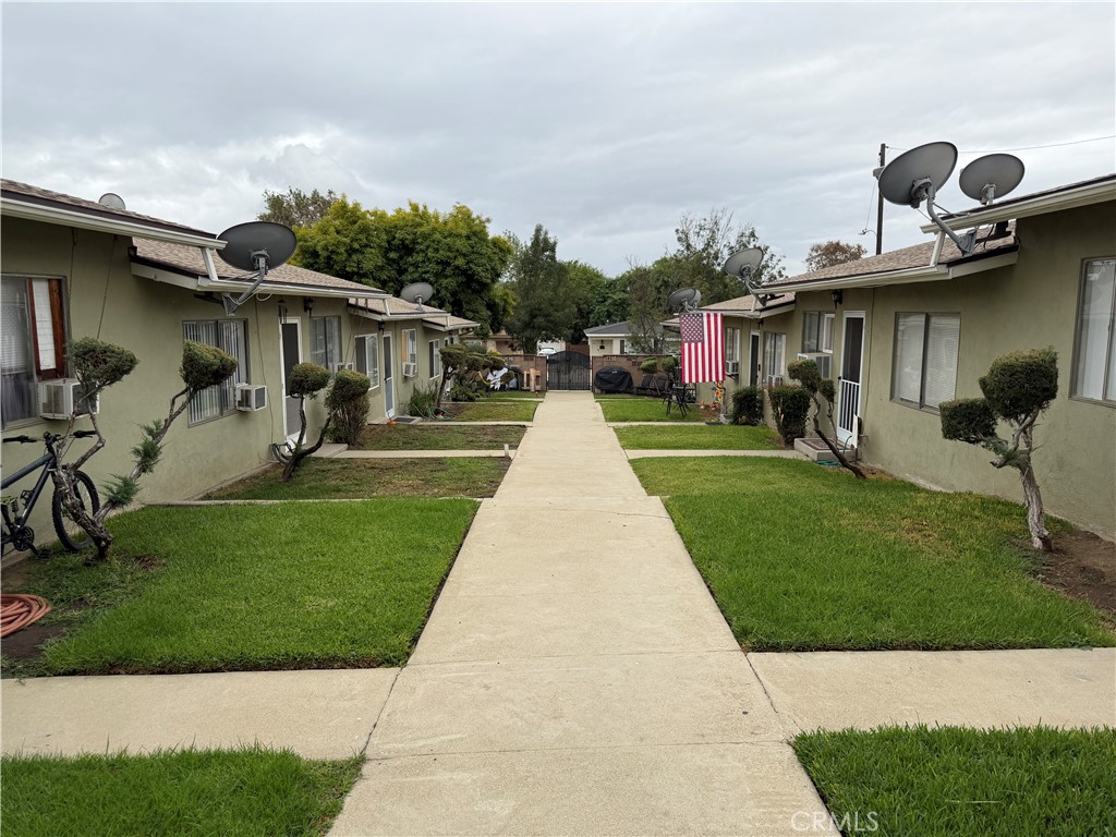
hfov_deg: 71.6
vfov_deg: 56.8
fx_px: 774
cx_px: 558
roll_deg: +0.3
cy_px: 418
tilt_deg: -8.1
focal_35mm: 24
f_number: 1.78
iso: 80
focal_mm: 6.76
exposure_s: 1/1585
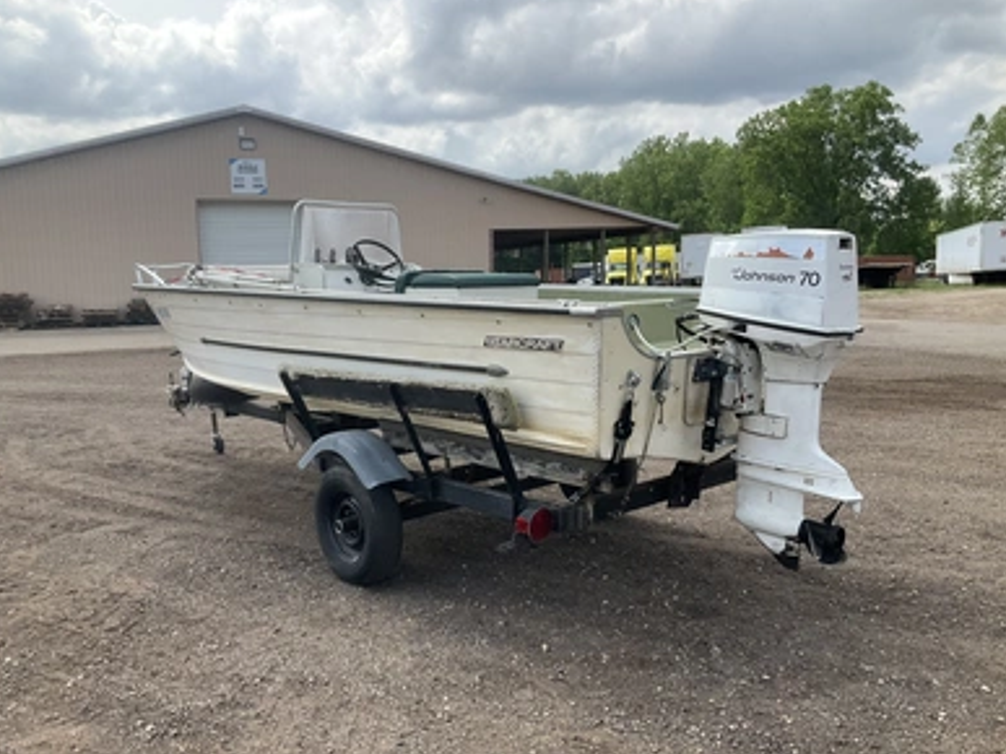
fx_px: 872
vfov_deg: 46.8
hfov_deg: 60.0
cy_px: 382
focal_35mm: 30
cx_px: 507
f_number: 1.8
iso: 25
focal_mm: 3
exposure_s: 1/978
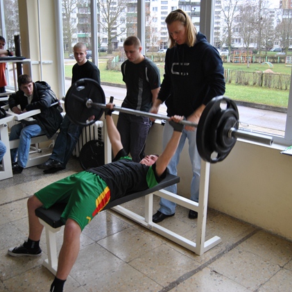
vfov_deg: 47.2
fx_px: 334
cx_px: 137
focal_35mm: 35
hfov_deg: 47.2
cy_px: 145
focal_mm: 18
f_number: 3.5
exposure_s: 1/40
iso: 200
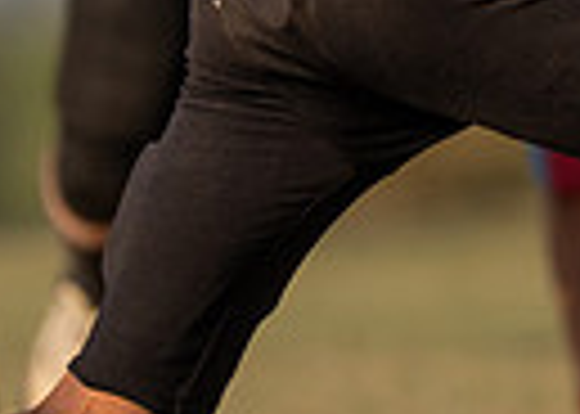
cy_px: -206
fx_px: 31199
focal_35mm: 1895
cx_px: 832
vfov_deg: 0.8
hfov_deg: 1.1
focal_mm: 200
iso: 125
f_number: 3.2
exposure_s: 1/2500
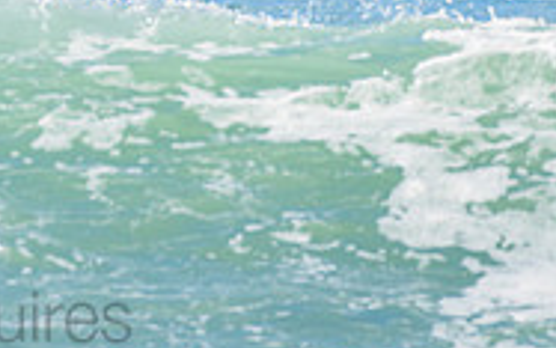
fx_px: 26450
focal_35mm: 1745
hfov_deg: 1.2
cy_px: -225
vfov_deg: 0.8
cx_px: -14
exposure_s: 1/2000
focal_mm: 500
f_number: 5.6
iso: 320
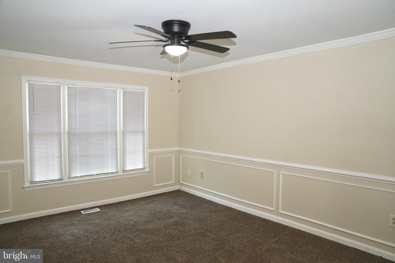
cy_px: 132
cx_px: 198
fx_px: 263
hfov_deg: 73.7
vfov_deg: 53.1
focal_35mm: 24
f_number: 2.8
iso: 2500
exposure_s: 1/160
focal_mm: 24
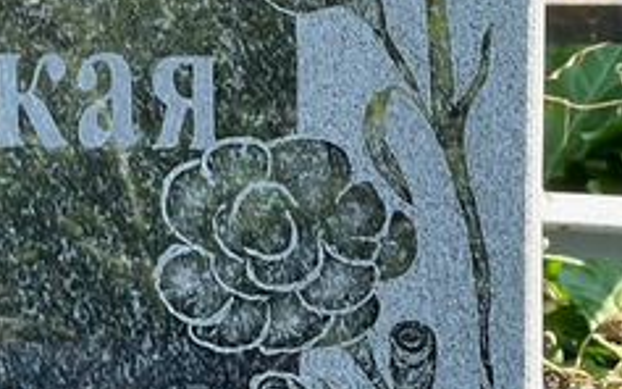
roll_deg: +3.2
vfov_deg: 4.8
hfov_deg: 7.6
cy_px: 205
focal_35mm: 275
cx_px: -129
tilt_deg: -21.0
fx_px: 4661
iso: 32
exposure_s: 1/102
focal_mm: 9
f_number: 2.8
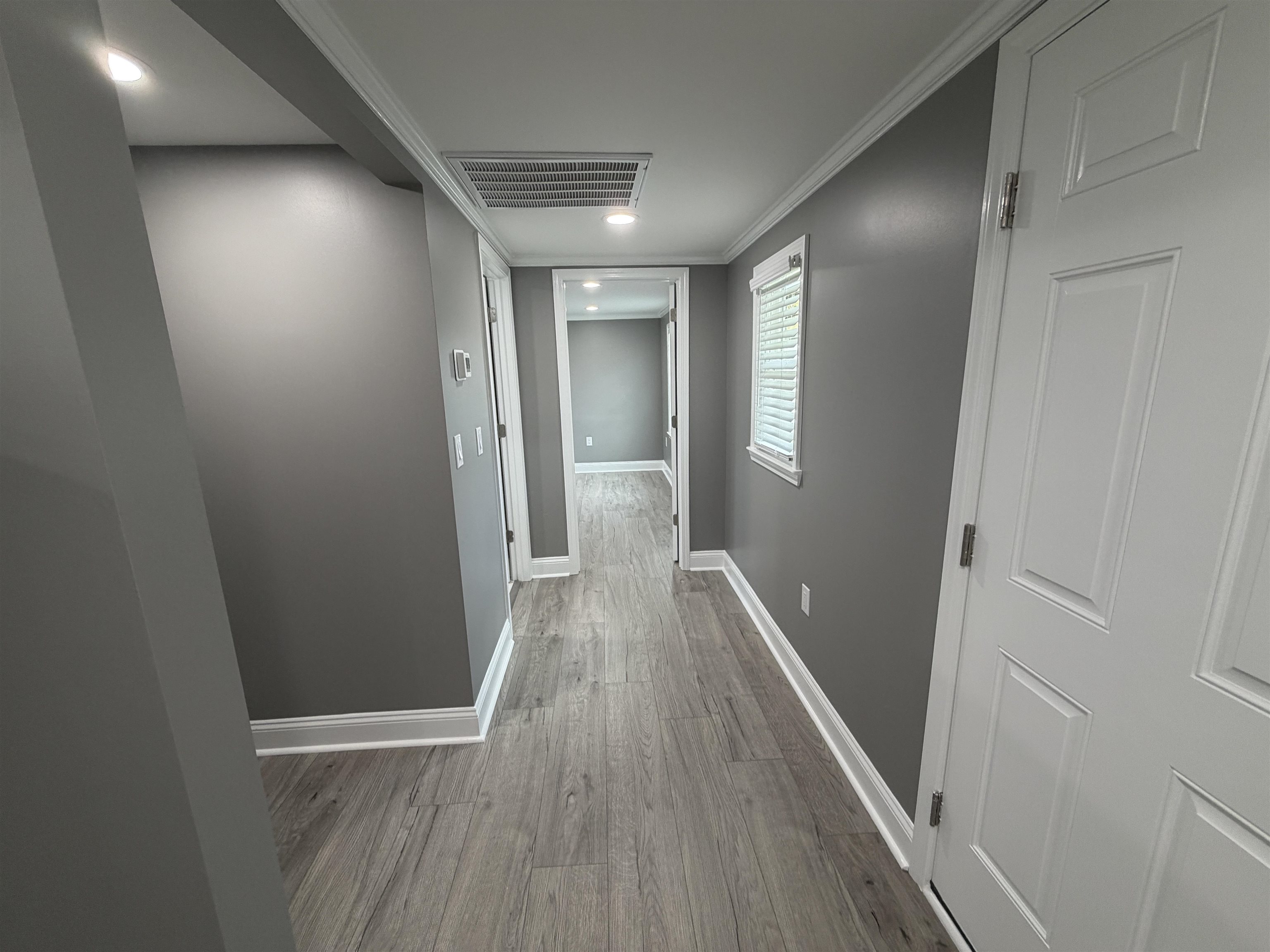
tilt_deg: -11.5
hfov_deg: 102.1
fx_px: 514
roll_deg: +1.9
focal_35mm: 14
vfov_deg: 85.7
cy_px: 476
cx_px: 635
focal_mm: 2.22
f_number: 2.2
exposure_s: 1/60
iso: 160
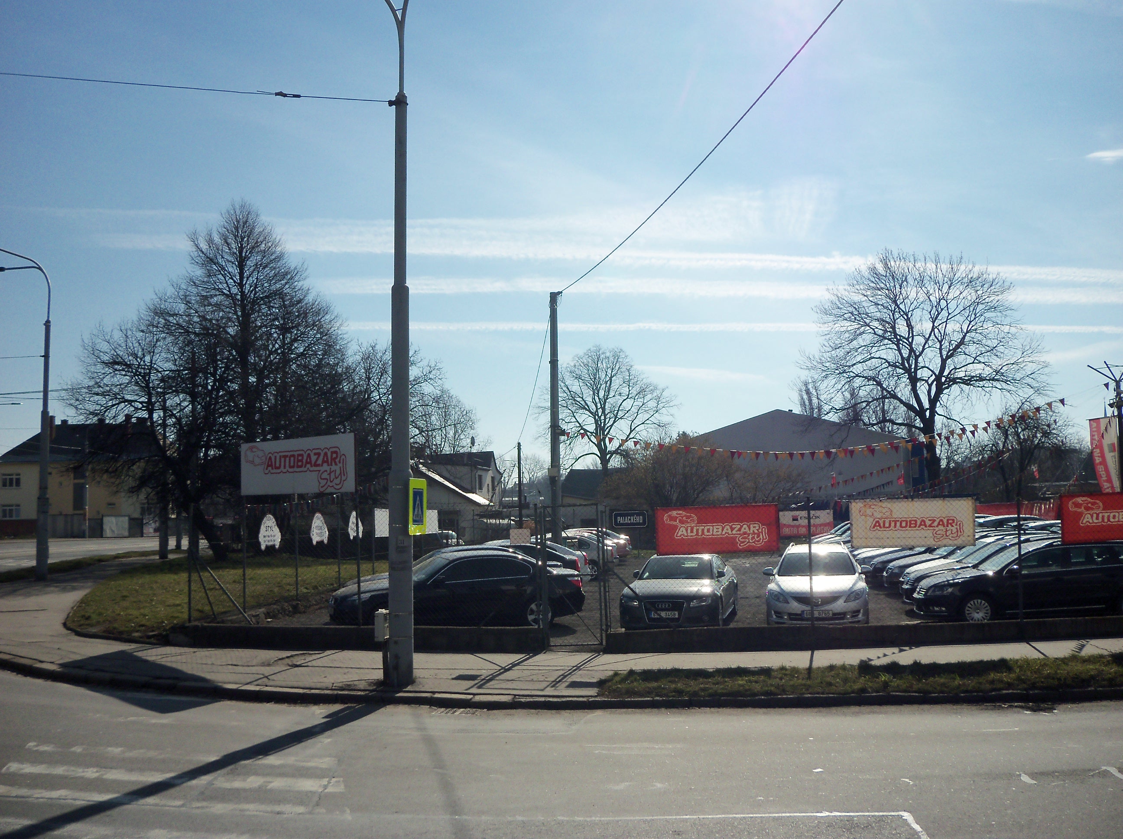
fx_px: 1101
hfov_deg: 54.0
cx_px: 562
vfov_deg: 41.7
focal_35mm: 34
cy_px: 420
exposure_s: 1/400
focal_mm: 5.7
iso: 80
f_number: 8.8
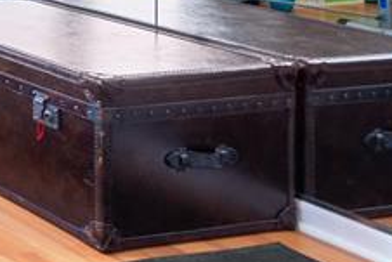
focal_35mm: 77
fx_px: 839
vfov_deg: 16.0
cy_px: -148
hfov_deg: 17.0
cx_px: -444
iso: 320
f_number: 9
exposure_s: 1/10
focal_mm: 17
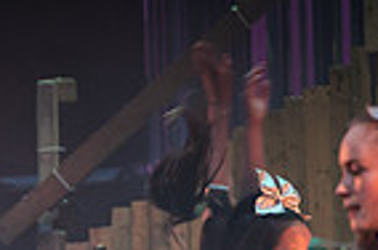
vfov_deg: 2.8
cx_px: -261
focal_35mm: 490
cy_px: 504
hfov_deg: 4.2
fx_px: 5133
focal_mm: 110
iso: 1000
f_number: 2.8
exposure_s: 1/125
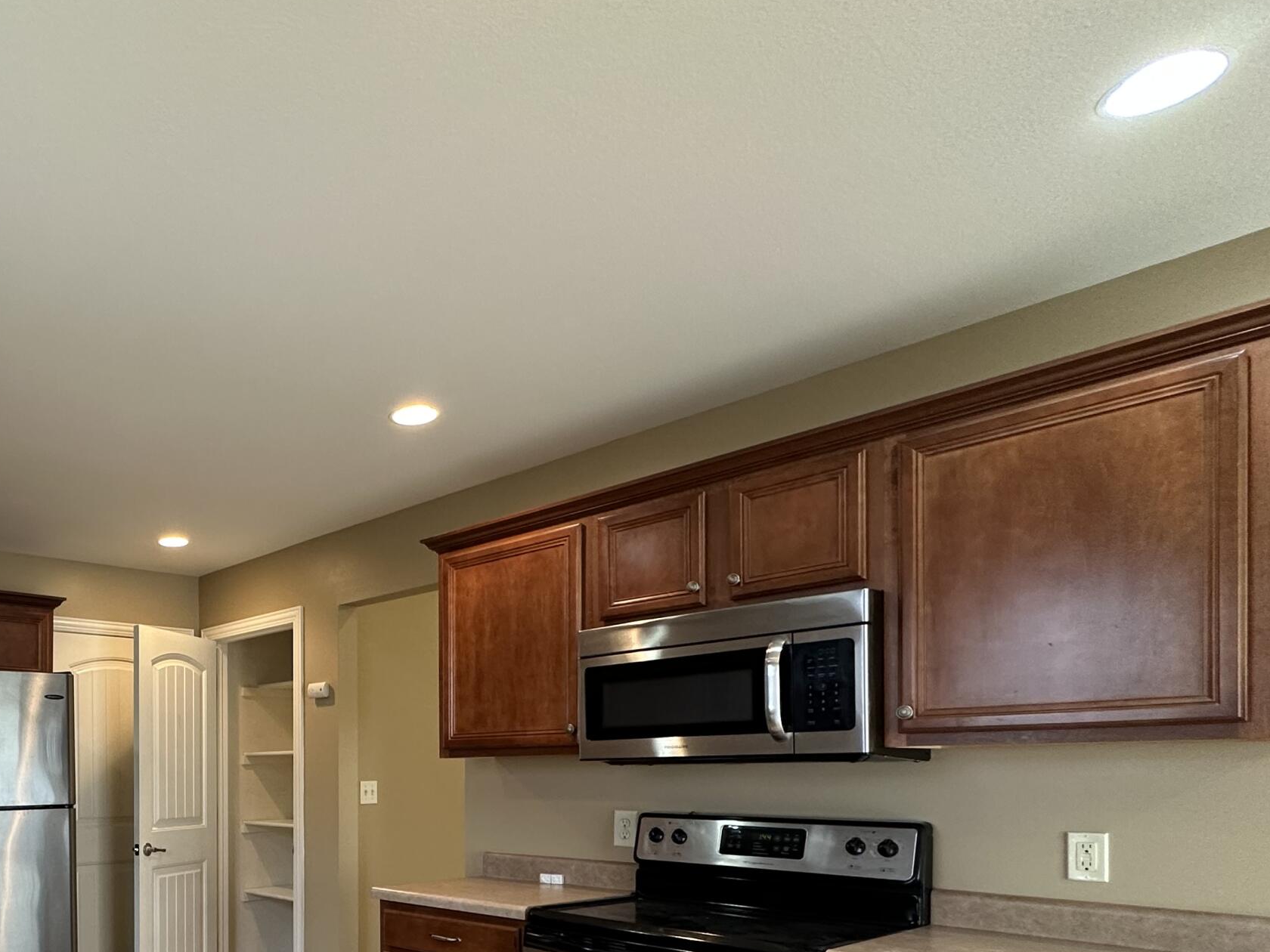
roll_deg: -0.1
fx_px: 917
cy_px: 780
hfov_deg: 61.0
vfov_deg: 51.0
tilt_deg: -1.0
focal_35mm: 25
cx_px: 179
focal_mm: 2.22
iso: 200
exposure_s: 1/60
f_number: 2.2
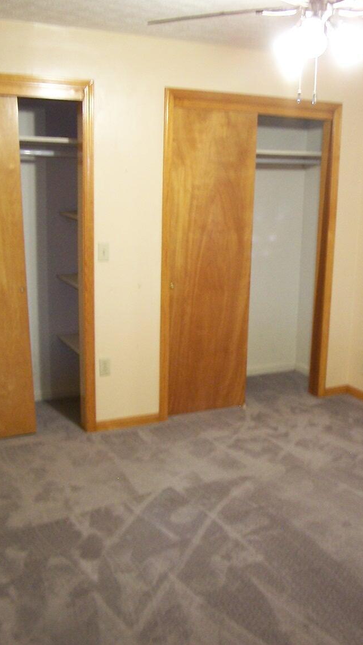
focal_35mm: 56
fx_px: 958
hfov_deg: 21.3
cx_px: 254
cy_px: 318
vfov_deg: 37.2
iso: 140
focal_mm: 6.3
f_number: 2.8
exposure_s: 1/4
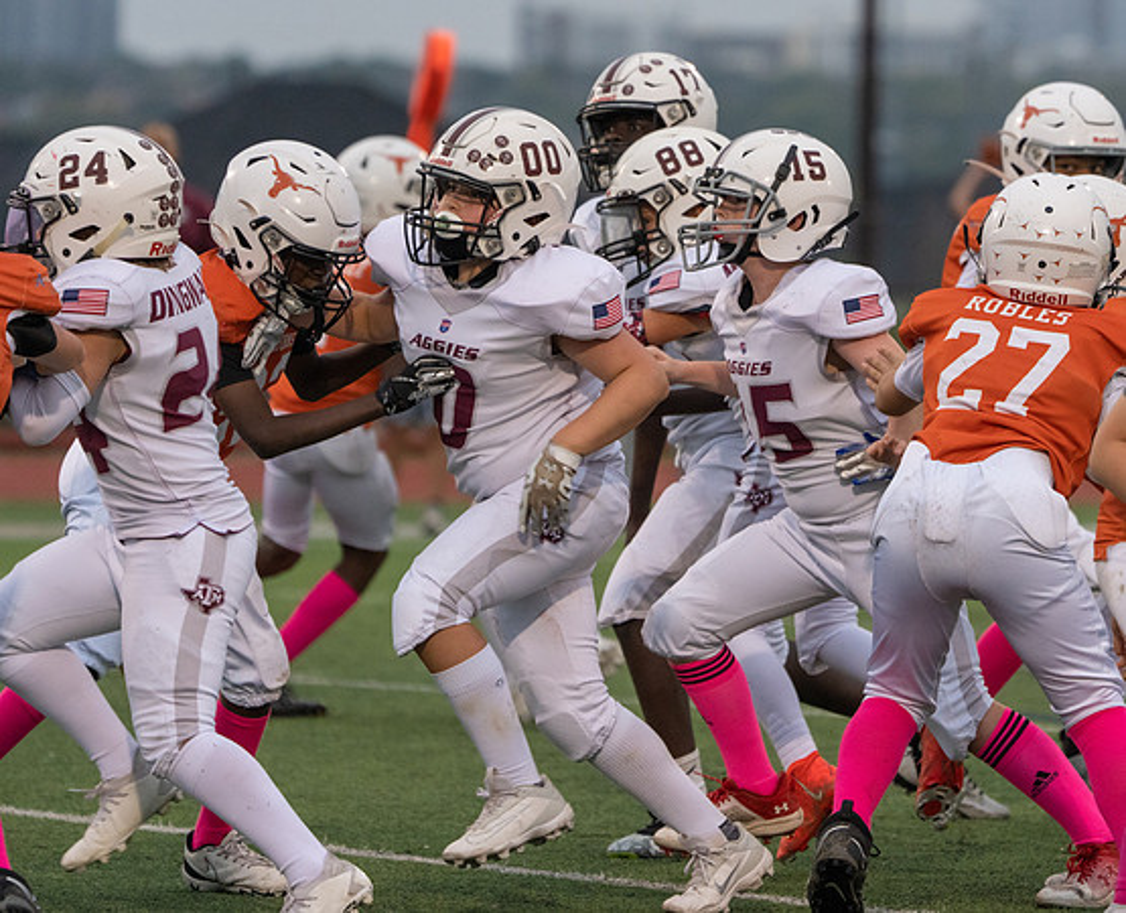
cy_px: 420
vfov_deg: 4.1
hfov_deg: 5.1
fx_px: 12607
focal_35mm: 376
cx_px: 750
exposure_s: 1/1000
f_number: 5.6
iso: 3200
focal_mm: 285
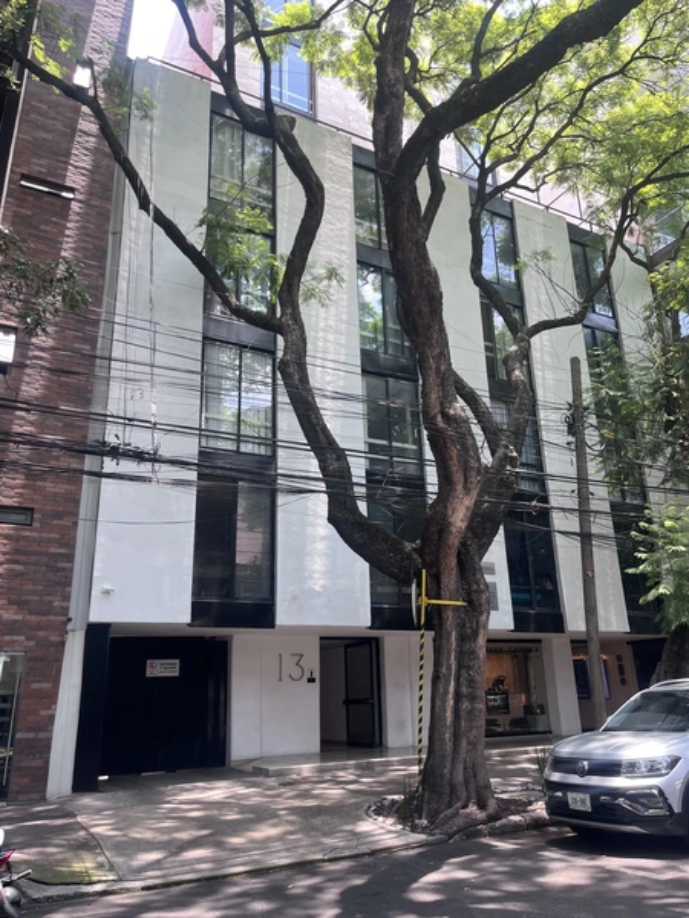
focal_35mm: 26
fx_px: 690
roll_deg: +2.3
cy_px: 459
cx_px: 344
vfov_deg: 67.3
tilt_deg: +18.2
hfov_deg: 53.1
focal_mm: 5.1
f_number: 1.6
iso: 50
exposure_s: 1/171
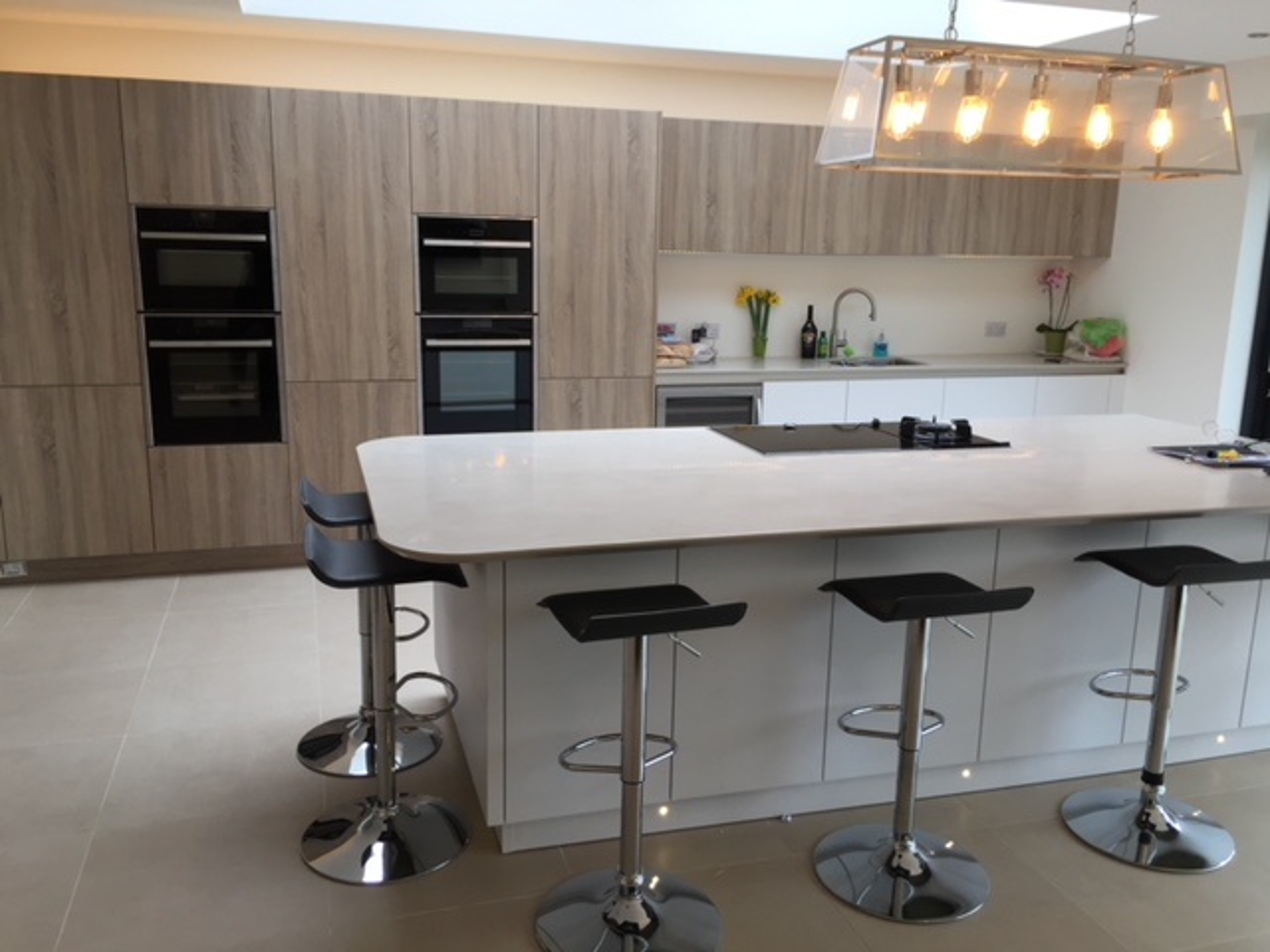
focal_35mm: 29
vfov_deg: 48.2
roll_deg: -1.0
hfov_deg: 61.7
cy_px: 476
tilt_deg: -12.8
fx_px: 1064
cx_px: 635
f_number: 2.2
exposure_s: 1/100
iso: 40
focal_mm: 4.15
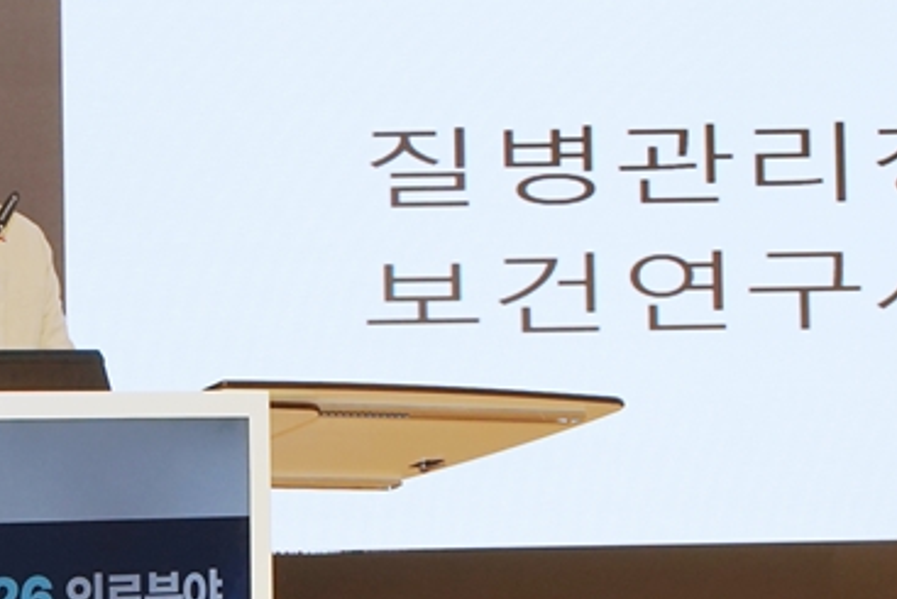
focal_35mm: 139
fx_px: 3465
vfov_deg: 9.9
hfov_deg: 14.7
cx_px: 391
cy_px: 241
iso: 400
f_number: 7.1
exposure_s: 1/100
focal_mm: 51
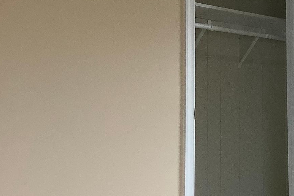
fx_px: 621
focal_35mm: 76
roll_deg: +1.8
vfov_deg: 17.9
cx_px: 322
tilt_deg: +5.6
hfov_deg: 24.8
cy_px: 93
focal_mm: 3.3
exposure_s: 1/120
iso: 50
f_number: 2.4
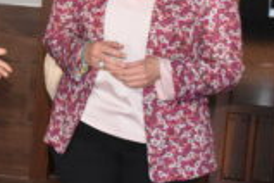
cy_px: 85
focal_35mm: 136
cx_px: 53
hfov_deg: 15.0
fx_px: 1035
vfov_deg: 10.1
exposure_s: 1/60
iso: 4500
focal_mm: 24
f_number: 3.8
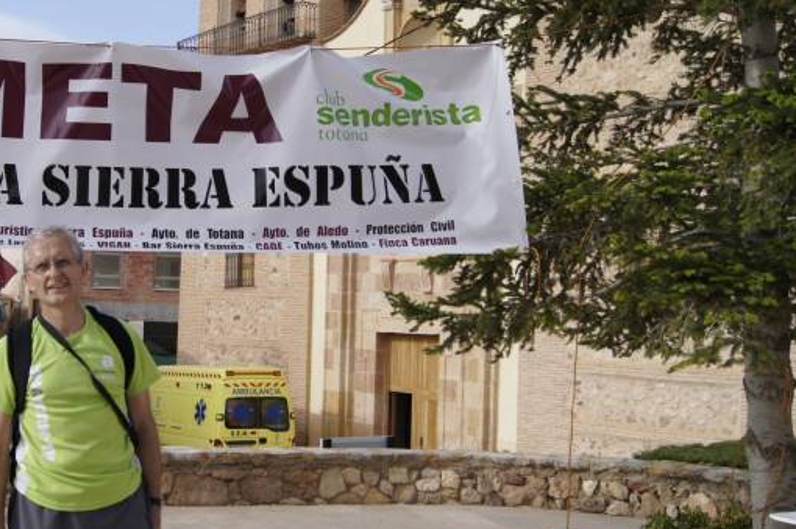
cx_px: 181
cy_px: 266
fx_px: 1104
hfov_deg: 38.4
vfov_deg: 26.9
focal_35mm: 50
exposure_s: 1/1000
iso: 200
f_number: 5
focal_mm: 20
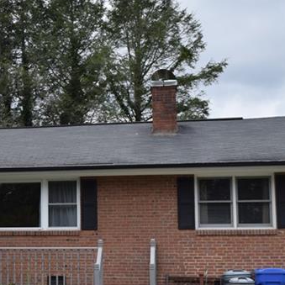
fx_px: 717
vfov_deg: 22.4
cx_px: -41
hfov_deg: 21.2
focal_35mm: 77
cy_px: 179
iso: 200
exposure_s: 1/400
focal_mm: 20
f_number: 10
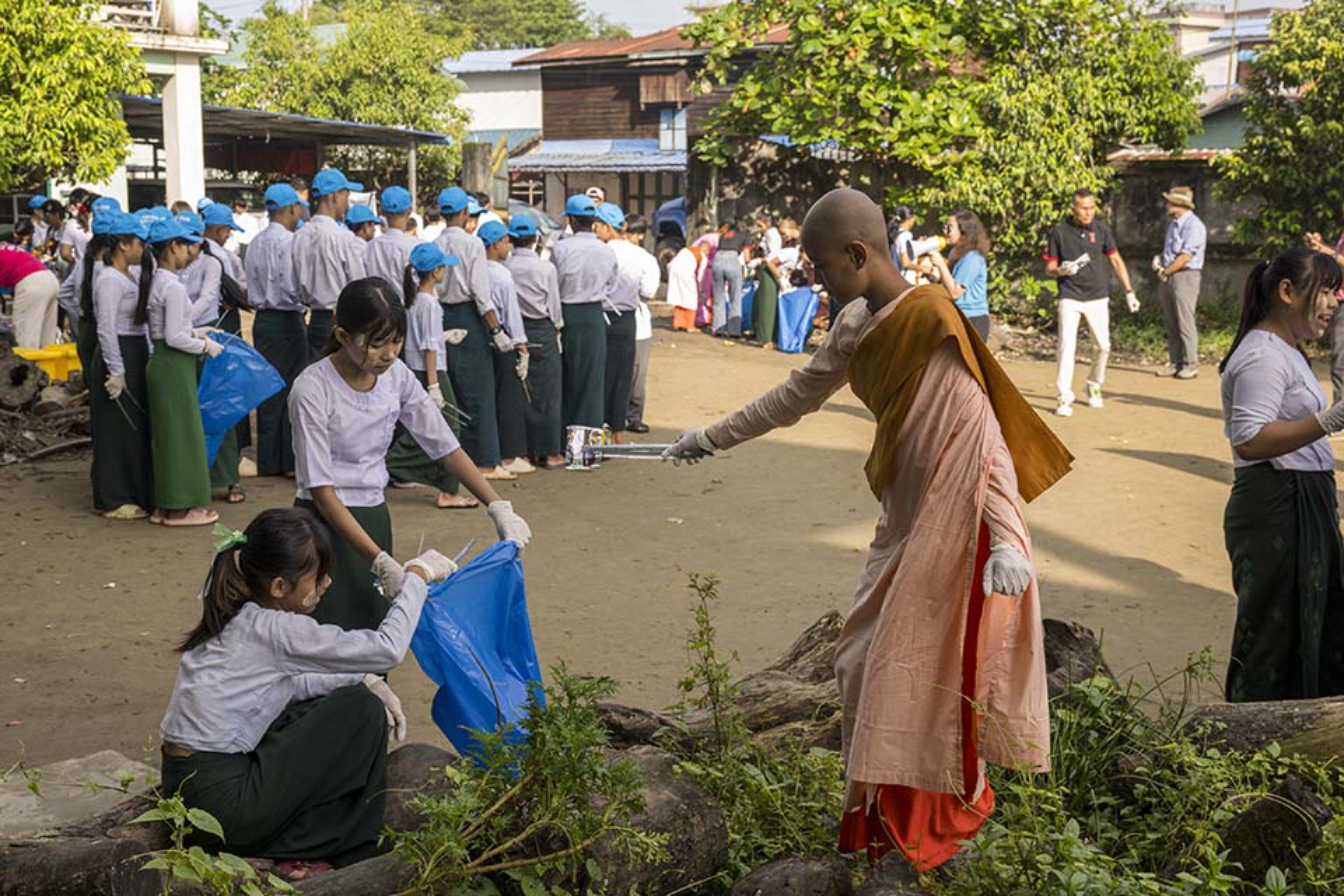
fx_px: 1643
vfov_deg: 30.5
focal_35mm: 44
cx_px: 672
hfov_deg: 44.5
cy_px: 448
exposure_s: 1/500
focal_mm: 44
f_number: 8
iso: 560
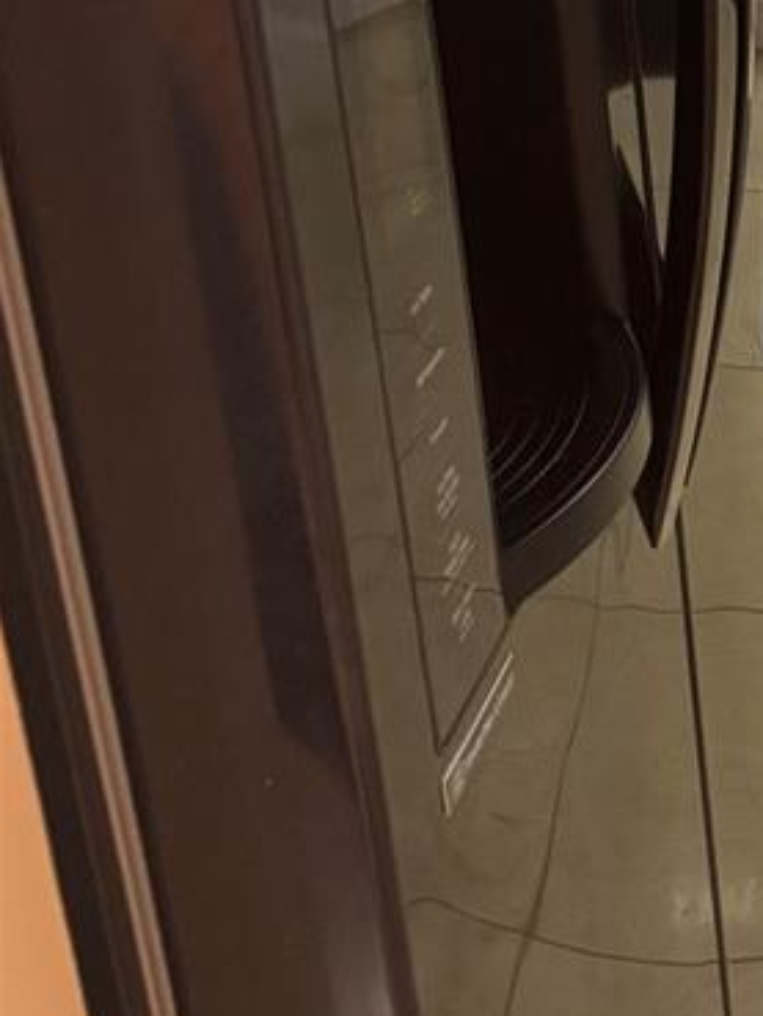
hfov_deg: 16.7
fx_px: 2291
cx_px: 1237
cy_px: -157
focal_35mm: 78
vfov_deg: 23.2
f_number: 1.78
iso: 500
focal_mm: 6.76
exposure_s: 1/60
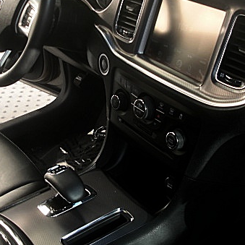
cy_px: 95
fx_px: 480
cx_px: 72
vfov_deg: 28.5
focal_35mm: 60
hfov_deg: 28.3
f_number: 2.8
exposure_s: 1/80
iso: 50
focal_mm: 6.3
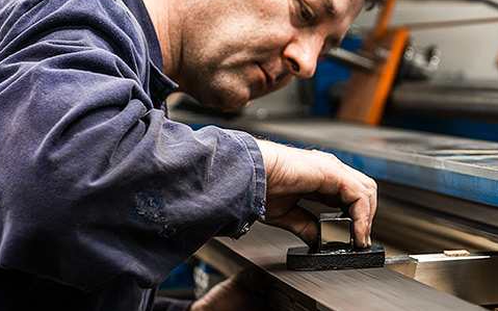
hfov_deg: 14.5
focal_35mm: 143
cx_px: 453
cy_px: 107
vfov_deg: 9.2
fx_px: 1940
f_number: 4.8
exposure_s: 1/125
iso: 800
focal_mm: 70
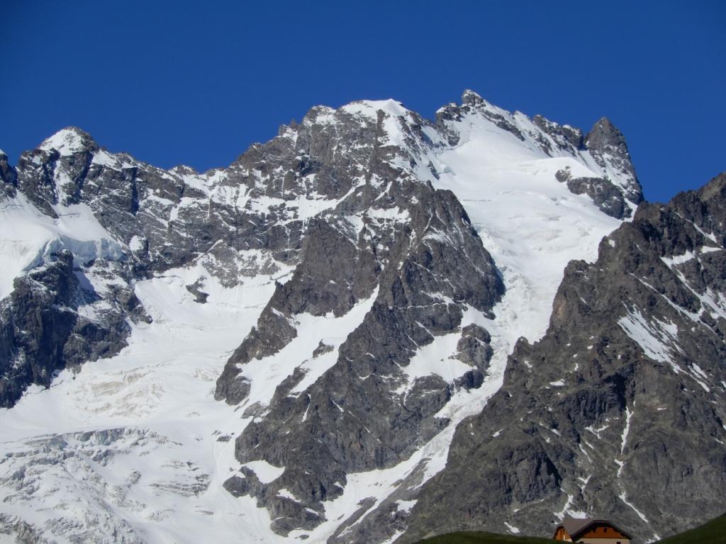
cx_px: 363
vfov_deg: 8.2
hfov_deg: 11.0
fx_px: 3775
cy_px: 272
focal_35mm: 180
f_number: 5.6
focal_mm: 32.1
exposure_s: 1/1250
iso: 80
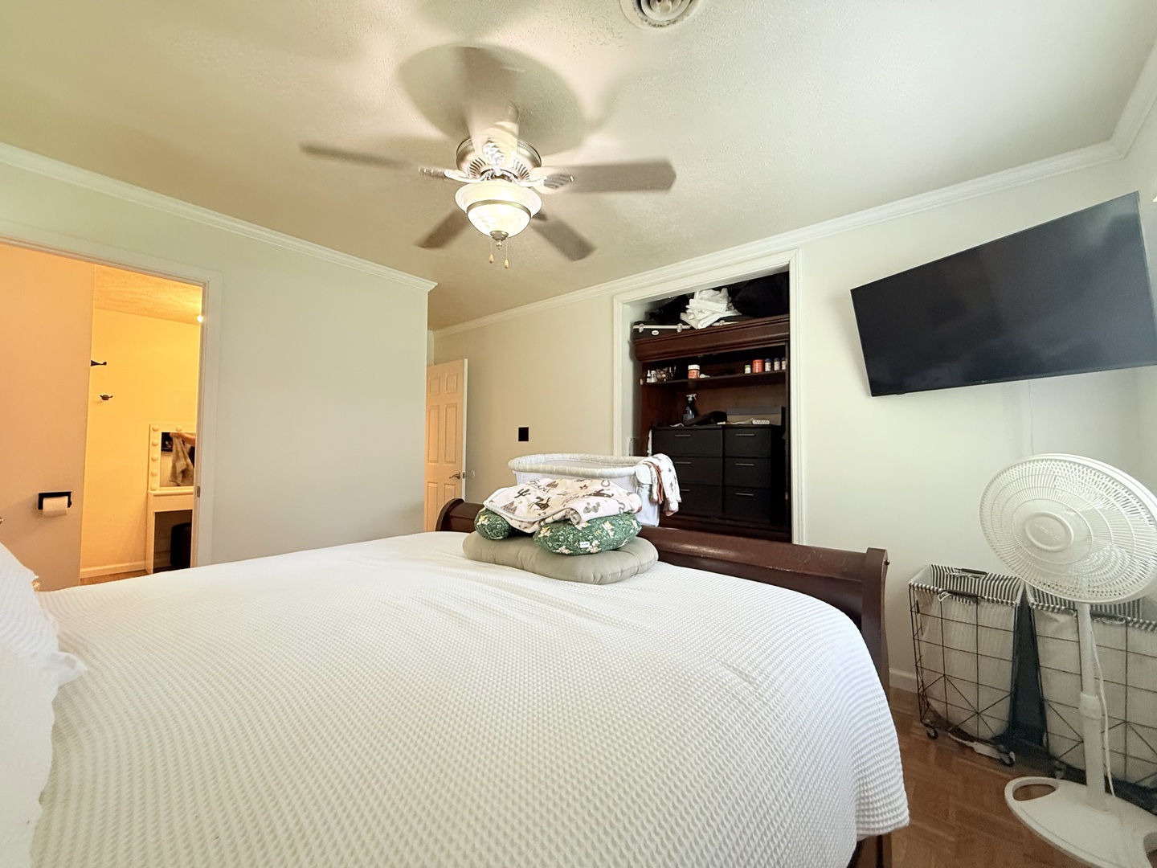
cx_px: 578
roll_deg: -0.5
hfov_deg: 102.1
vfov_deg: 85.7
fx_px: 468
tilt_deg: +1.9
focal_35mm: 14
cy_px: 434
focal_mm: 2.22
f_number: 2.2
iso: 250
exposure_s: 1/60
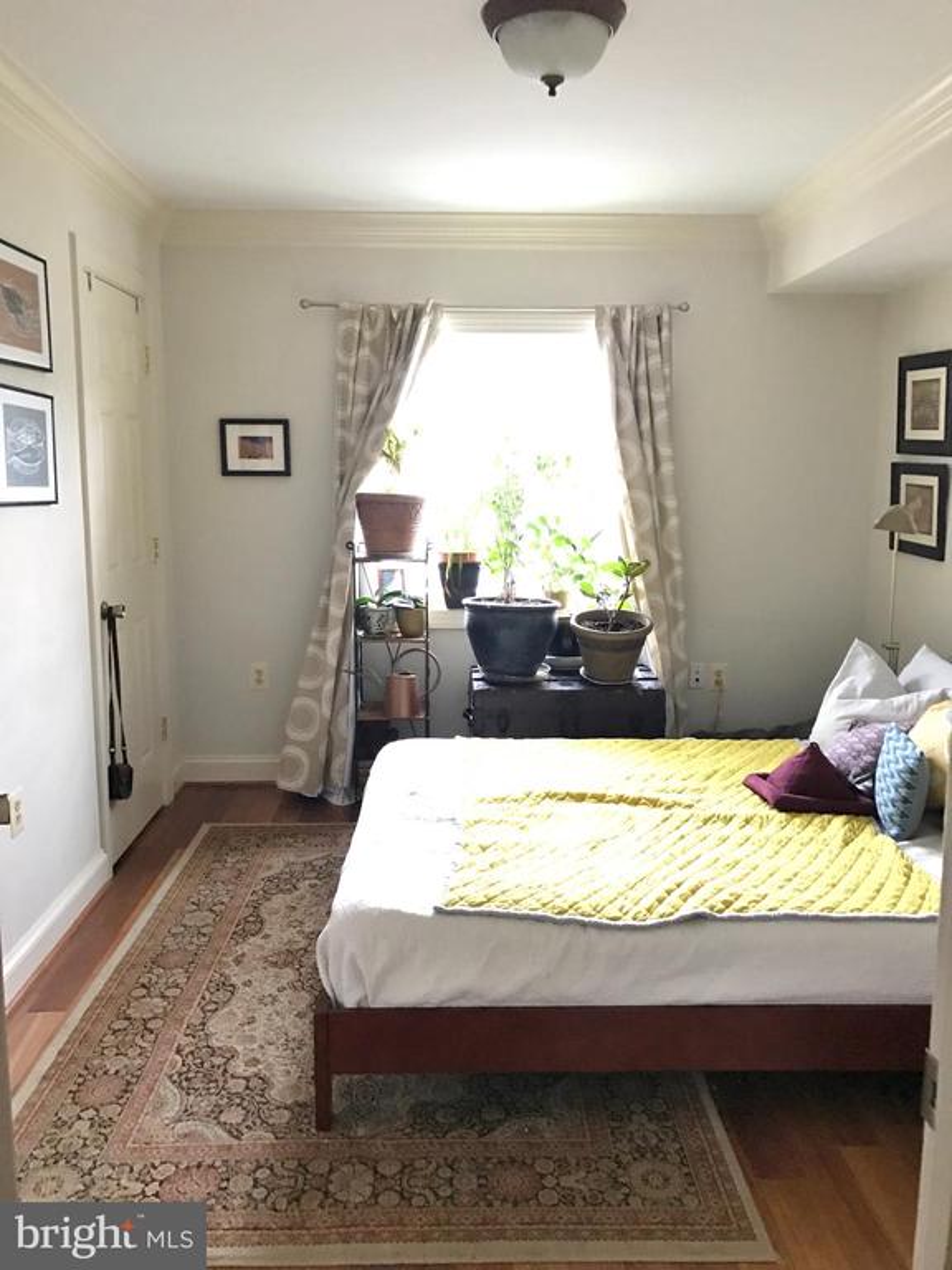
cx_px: 476
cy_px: 635
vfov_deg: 63.4
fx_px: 1027
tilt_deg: -8.7
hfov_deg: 49.7
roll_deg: +0.1
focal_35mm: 28
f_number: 1.8
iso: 100
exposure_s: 1/6
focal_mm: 3.99
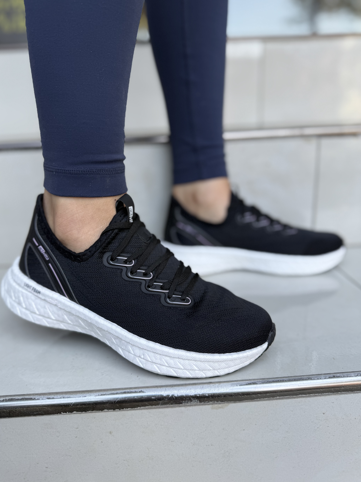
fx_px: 348
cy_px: 246
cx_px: 175
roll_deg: +2.7
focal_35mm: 25
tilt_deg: -17.2
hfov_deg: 54.9
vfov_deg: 69.4
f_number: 1.78
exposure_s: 1/182
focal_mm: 6.76
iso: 64
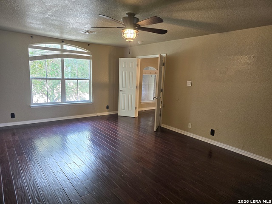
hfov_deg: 73.9
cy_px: 102
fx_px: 181
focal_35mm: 23
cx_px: 136
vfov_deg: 58.9
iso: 200
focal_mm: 6.3
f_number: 1.7
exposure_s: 1/120
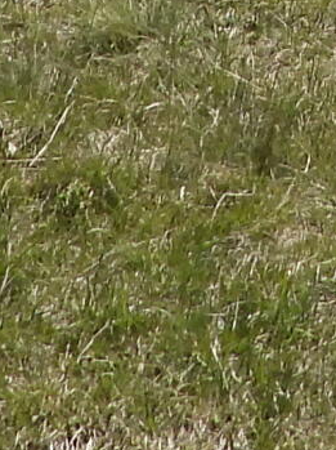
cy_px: -888
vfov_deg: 5.7
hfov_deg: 4.5
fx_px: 4240
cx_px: 646
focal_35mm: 327
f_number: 3.2
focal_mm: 6.8
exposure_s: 1/1600
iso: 100
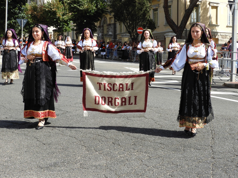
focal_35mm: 55
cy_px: 89
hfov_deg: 34.9
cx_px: 119
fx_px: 378
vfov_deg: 26.6
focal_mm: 9.9
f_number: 4
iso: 100
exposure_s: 1/400
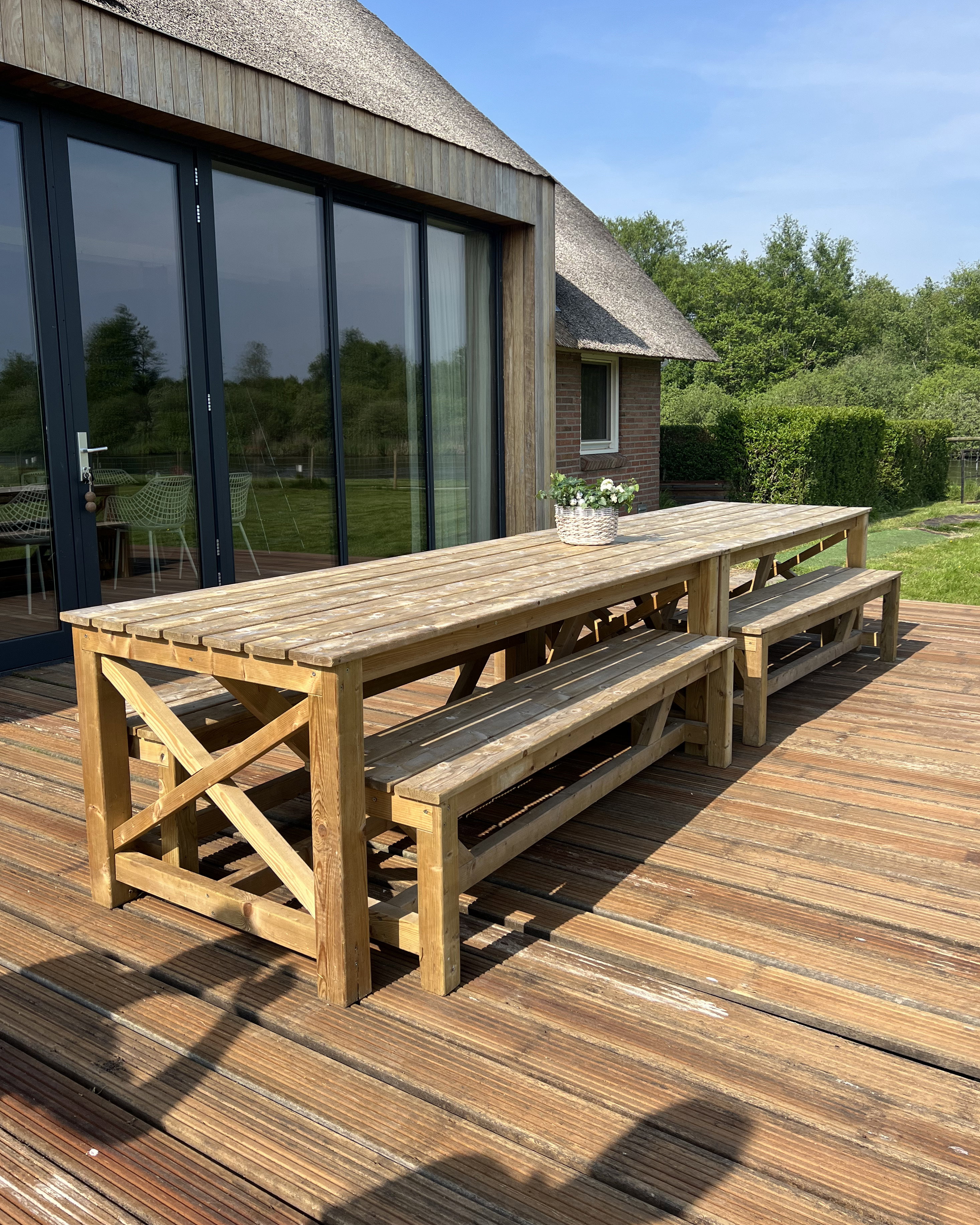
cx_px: 501
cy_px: 563
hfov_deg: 51.5
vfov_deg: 62.1
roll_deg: +2.4
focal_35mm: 28
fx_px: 1015
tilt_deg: -6.8
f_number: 1.5
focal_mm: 5.7
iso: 50
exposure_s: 1/2841
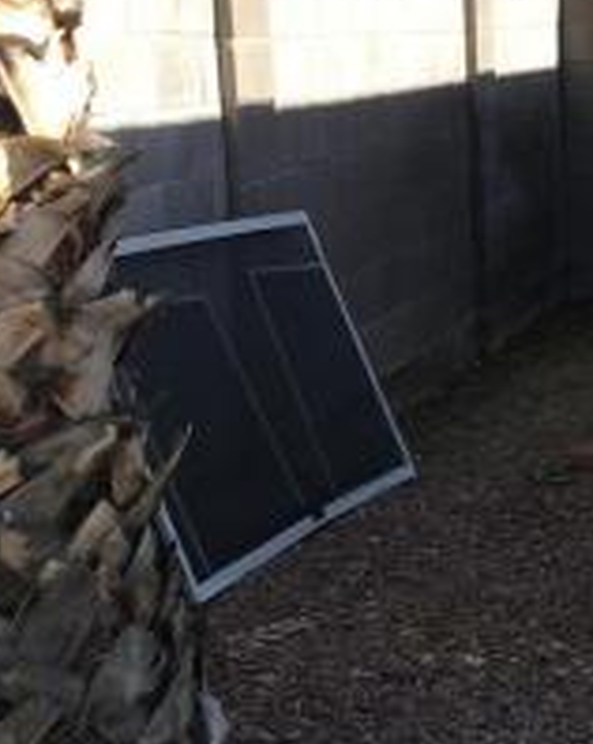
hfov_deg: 13.5
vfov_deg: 17.4
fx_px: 2417
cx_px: 781
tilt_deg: -10.6
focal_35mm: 110
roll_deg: -1.0
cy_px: 541
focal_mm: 4.15
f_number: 2.2
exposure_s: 1/565
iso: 25
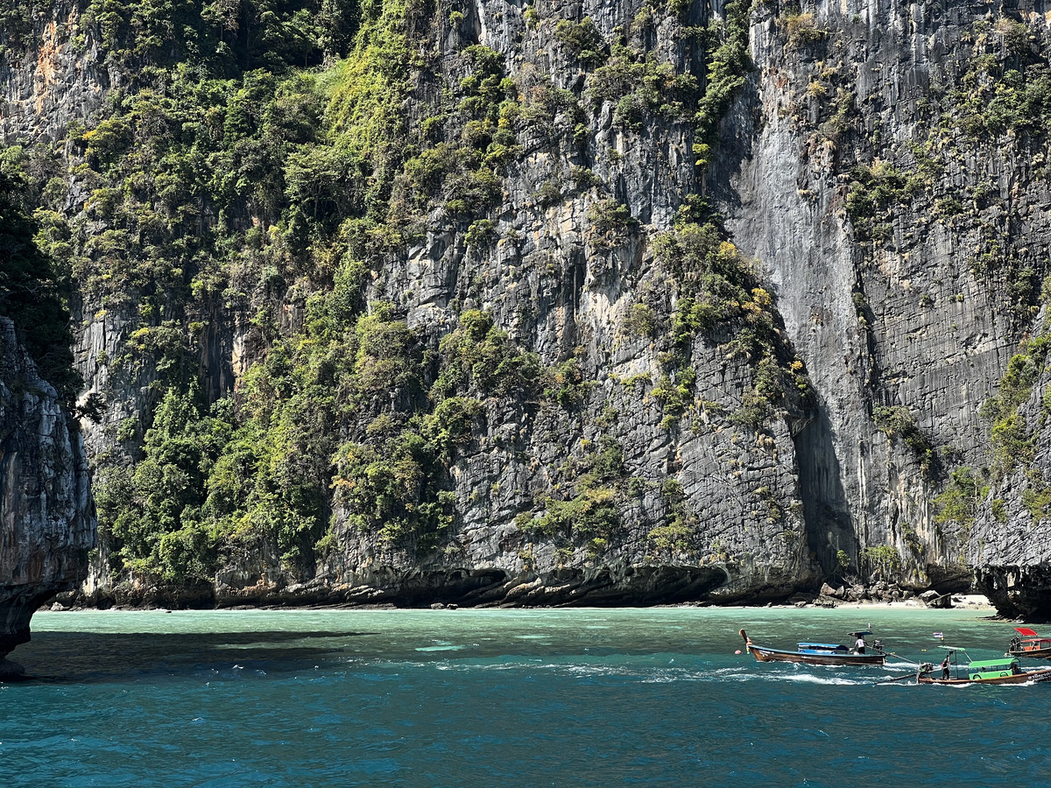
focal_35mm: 77
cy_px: 394
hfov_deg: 25.3
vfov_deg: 19.1
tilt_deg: +4.9
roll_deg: +0.6
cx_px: 526
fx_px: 2338
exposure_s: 1/232
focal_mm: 9
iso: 32
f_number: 2.8
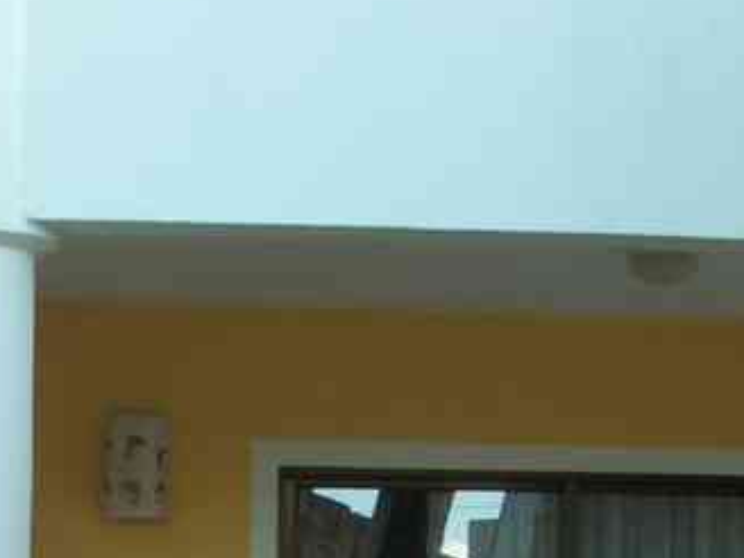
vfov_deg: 11.1
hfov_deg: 15.4
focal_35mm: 128
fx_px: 2751
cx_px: 227
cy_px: 835
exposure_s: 1/80
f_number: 2.8
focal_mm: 6.8
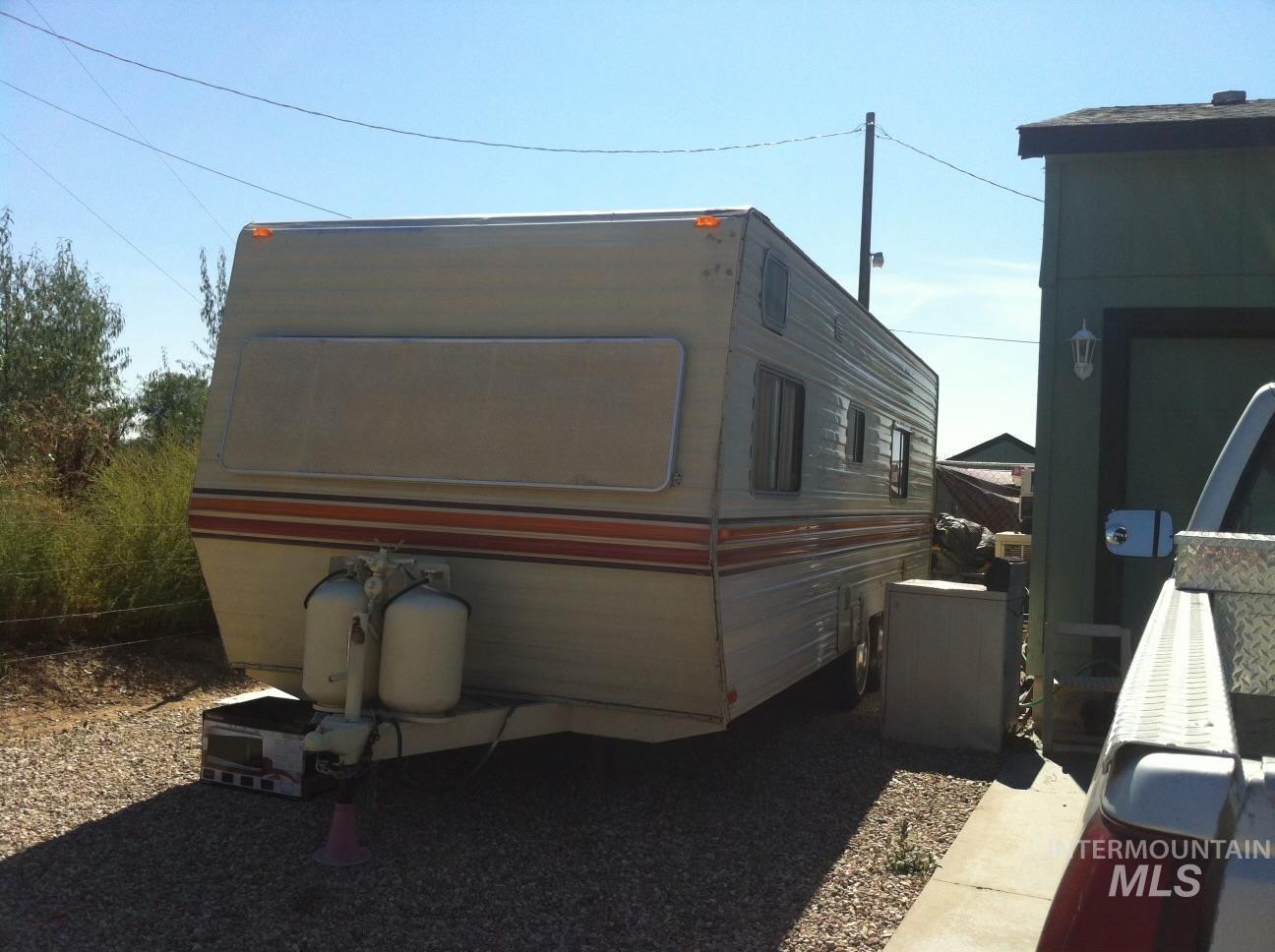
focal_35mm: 35
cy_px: 476
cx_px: 638
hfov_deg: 52.7
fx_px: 1287
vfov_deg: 40.6
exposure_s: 1/1508
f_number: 2.8
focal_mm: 3.85
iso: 80
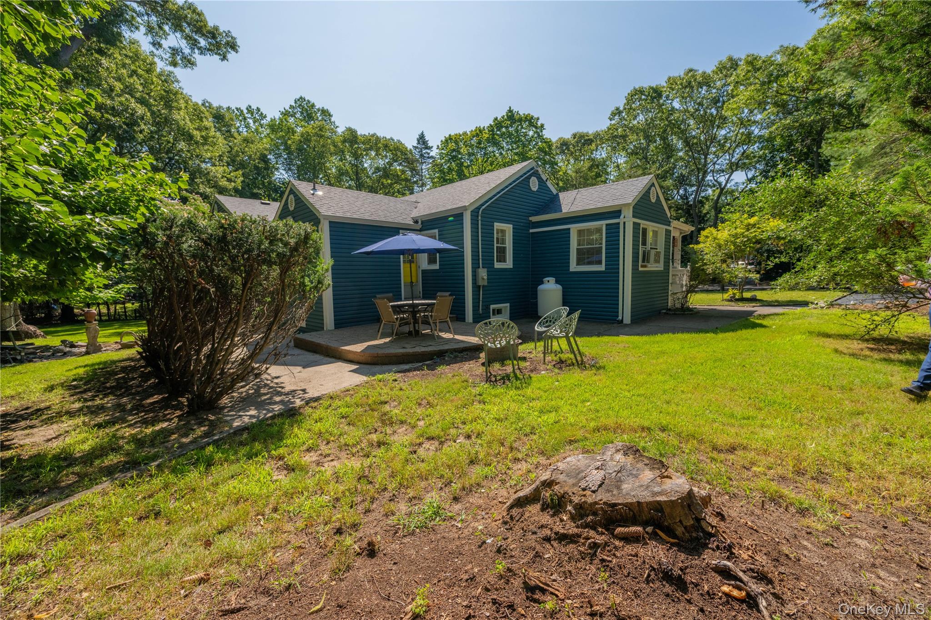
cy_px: 310
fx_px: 362
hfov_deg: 104.3
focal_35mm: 14
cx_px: 466
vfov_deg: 81.2
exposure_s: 1/6400
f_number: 6.3
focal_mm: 14
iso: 160
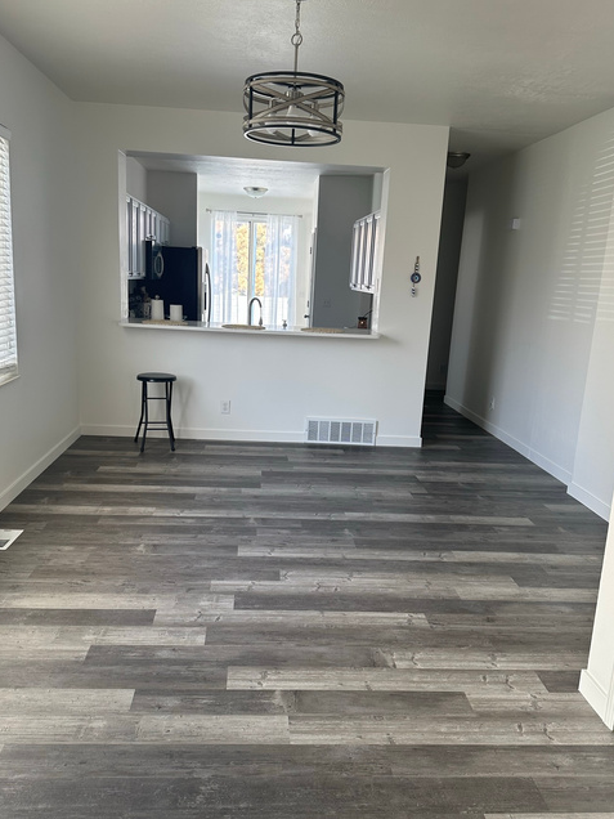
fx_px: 686
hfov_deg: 48.2
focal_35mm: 29
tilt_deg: -13.0
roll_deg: -2.9
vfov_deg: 61.6
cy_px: 421
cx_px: 304
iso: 125
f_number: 1.78
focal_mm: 6.86
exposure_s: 1/171
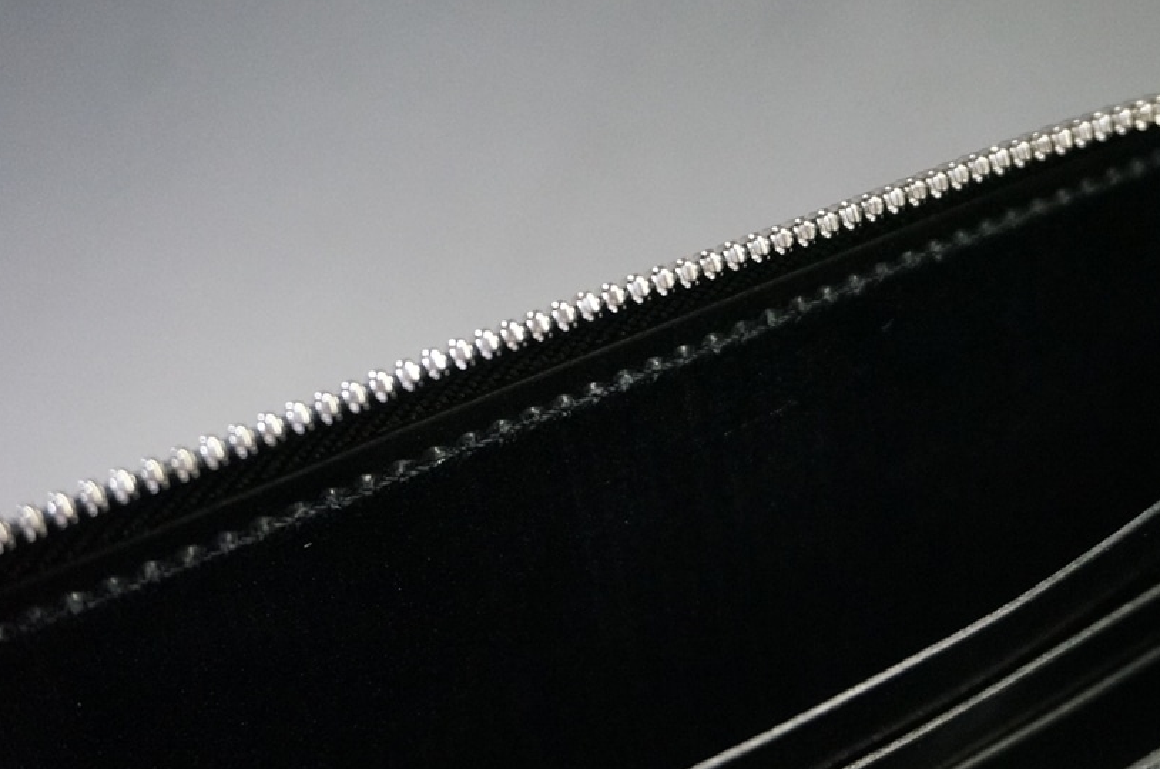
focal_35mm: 60
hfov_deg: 33.0
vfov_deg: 22.6
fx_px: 1922
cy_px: 474
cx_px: 848
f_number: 4.5
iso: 3200
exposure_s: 1/100
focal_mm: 27
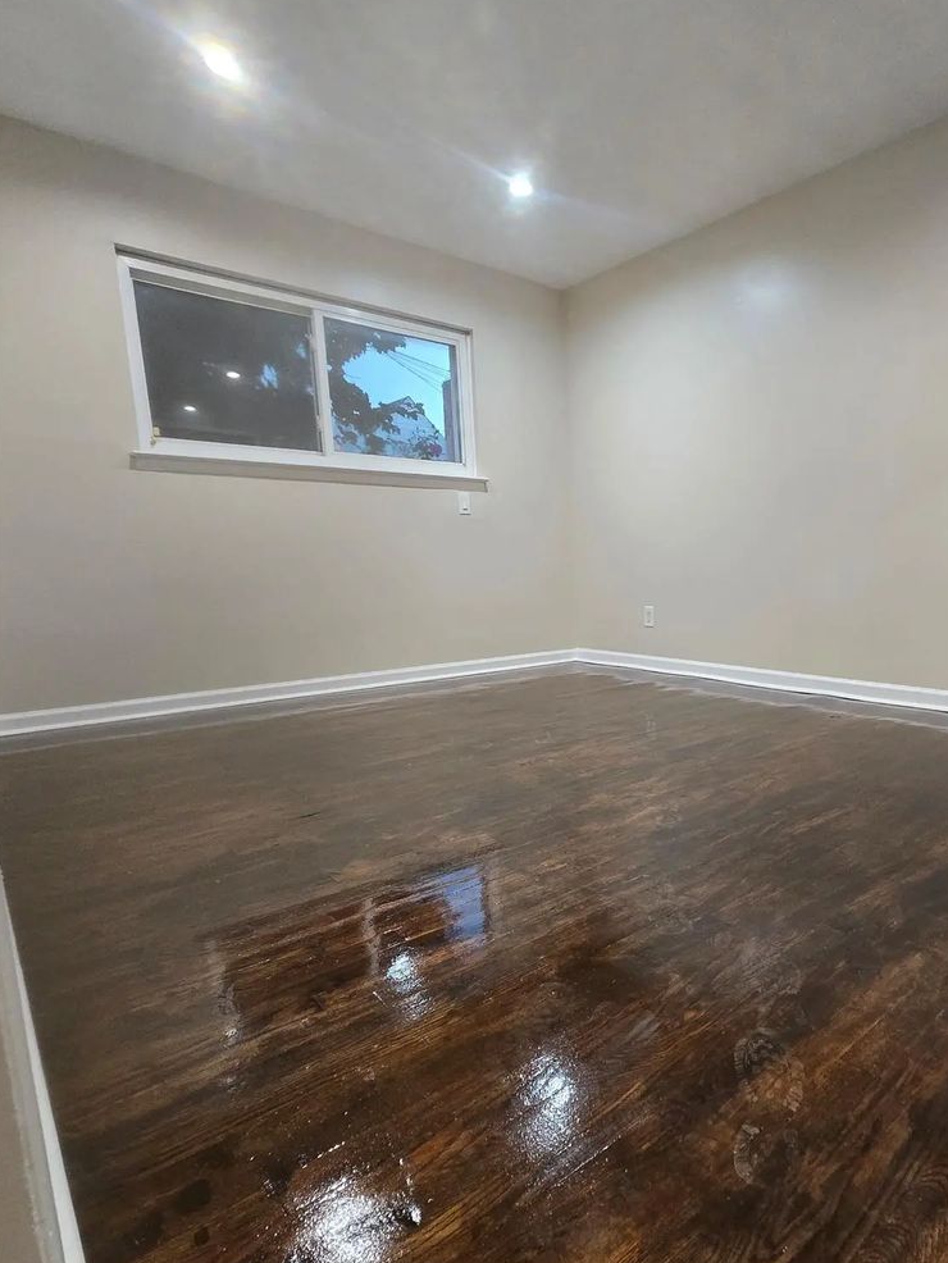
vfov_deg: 87.5
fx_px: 657
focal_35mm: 18
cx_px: 648
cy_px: 694
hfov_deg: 69.1
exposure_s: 1/60
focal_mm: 2.2
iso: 500
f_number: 2.2
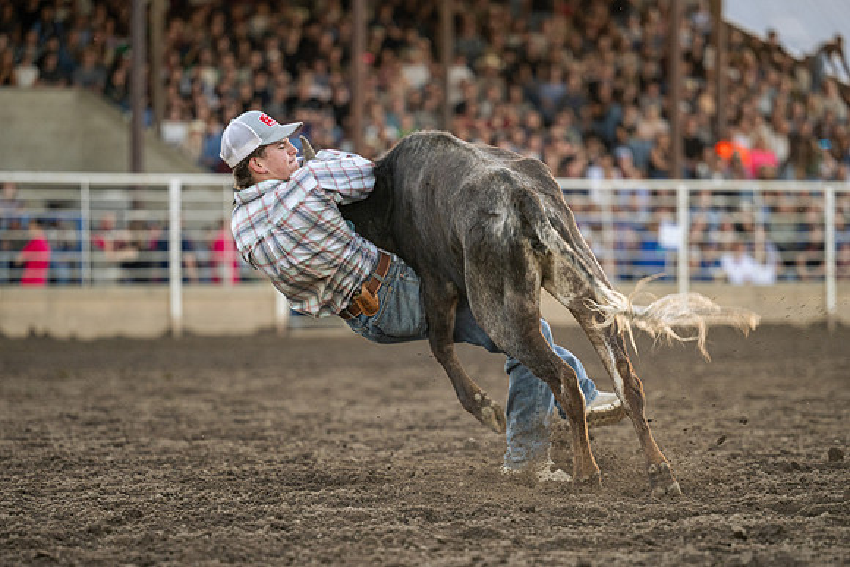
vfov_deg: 8.1
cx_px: 449
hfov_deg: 12.1
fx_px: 3996
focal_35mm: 169
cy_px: 379
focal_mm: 125
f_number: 2.8
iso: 400
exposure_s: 1/400
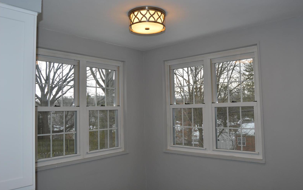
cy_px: 94
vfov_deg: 44.5
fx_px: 231
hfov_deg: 66.5
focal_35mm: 28
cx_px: 152
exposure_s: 1/125
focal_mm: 18
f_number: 5.6
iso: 250
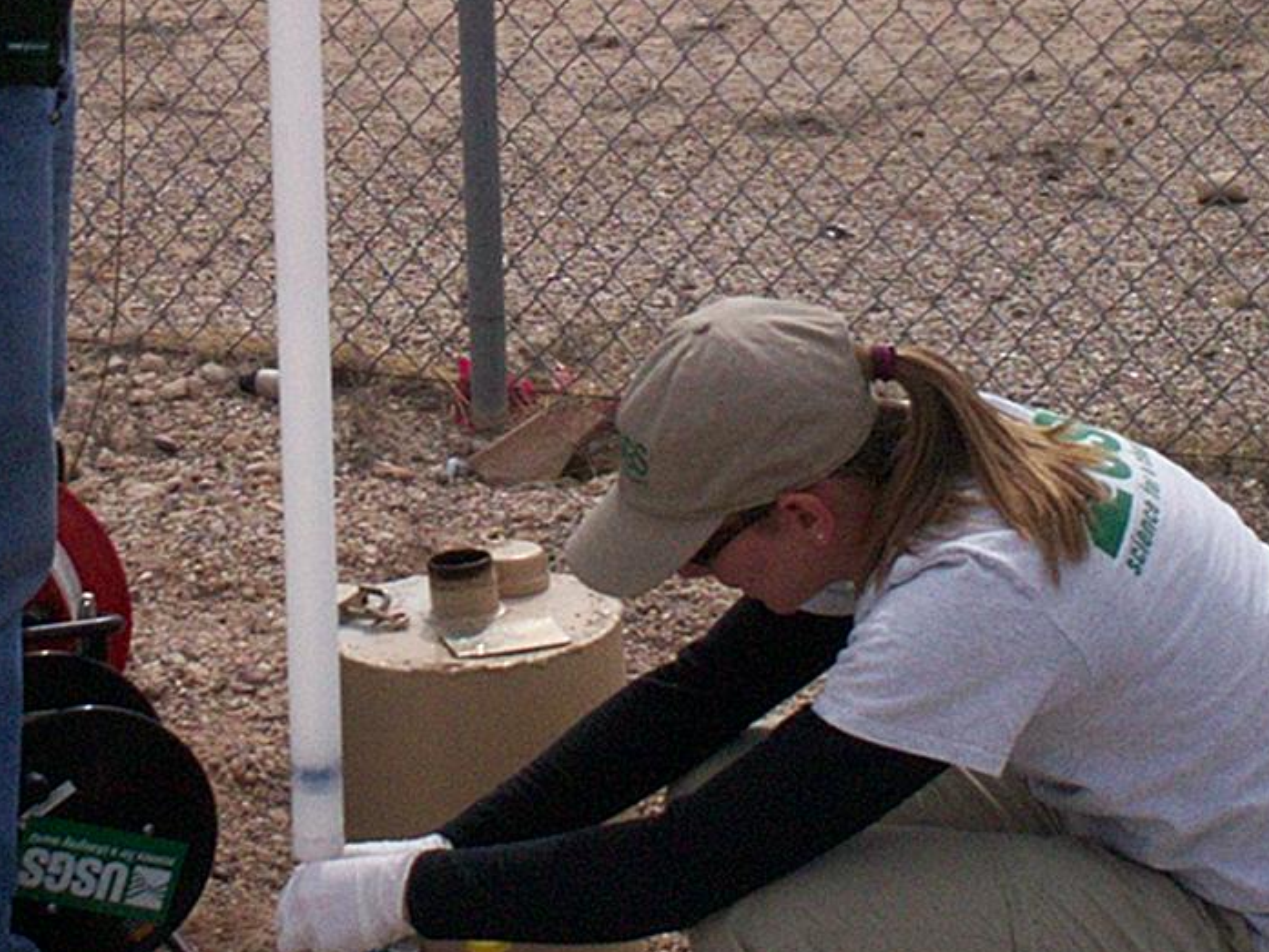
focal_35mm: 119
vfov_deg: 12.3
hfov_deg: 16.5
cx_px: 533
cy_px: 16
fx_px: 4363
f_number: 4.5
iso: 100
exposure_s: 1/1019
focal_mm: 6
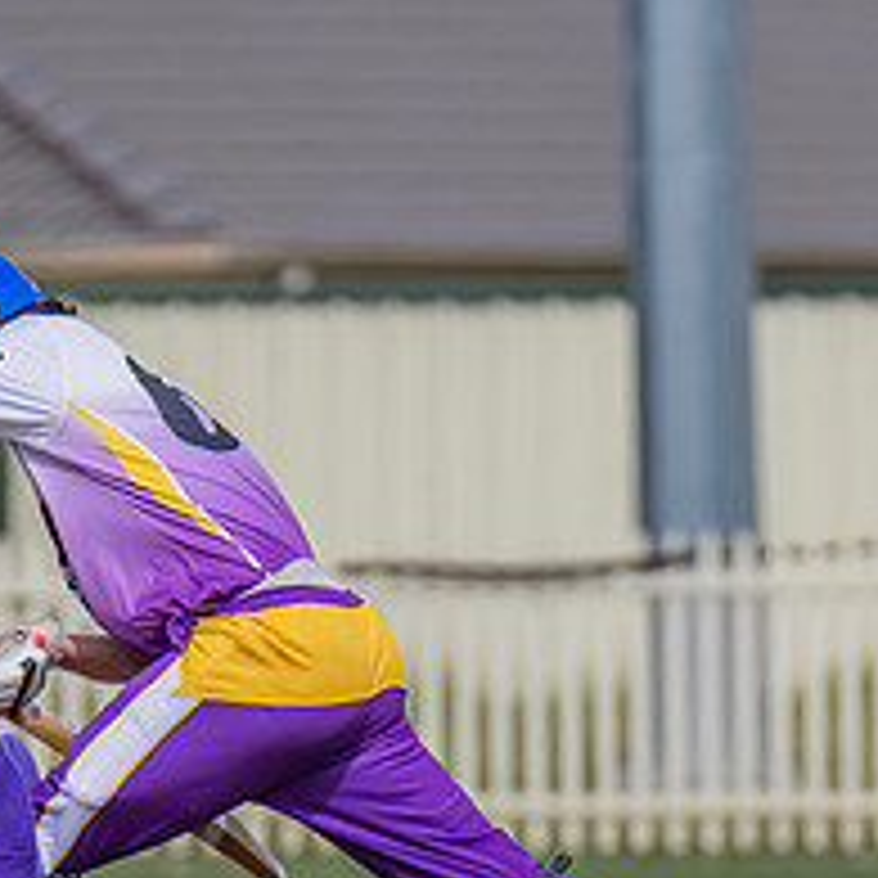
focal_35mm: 1516
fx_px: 43503
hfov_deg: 1.2
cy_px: 723
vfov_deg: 1.2
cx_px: 765
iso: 800
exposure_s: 1/2500
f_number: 7.1
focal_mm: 600
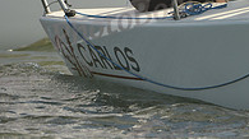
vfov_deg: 1.1
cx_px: 299
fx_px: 7001
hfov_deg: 2.0
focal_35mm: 1062
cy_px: -68
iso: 280
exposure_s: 1/1600
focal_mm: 340
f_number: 6.3
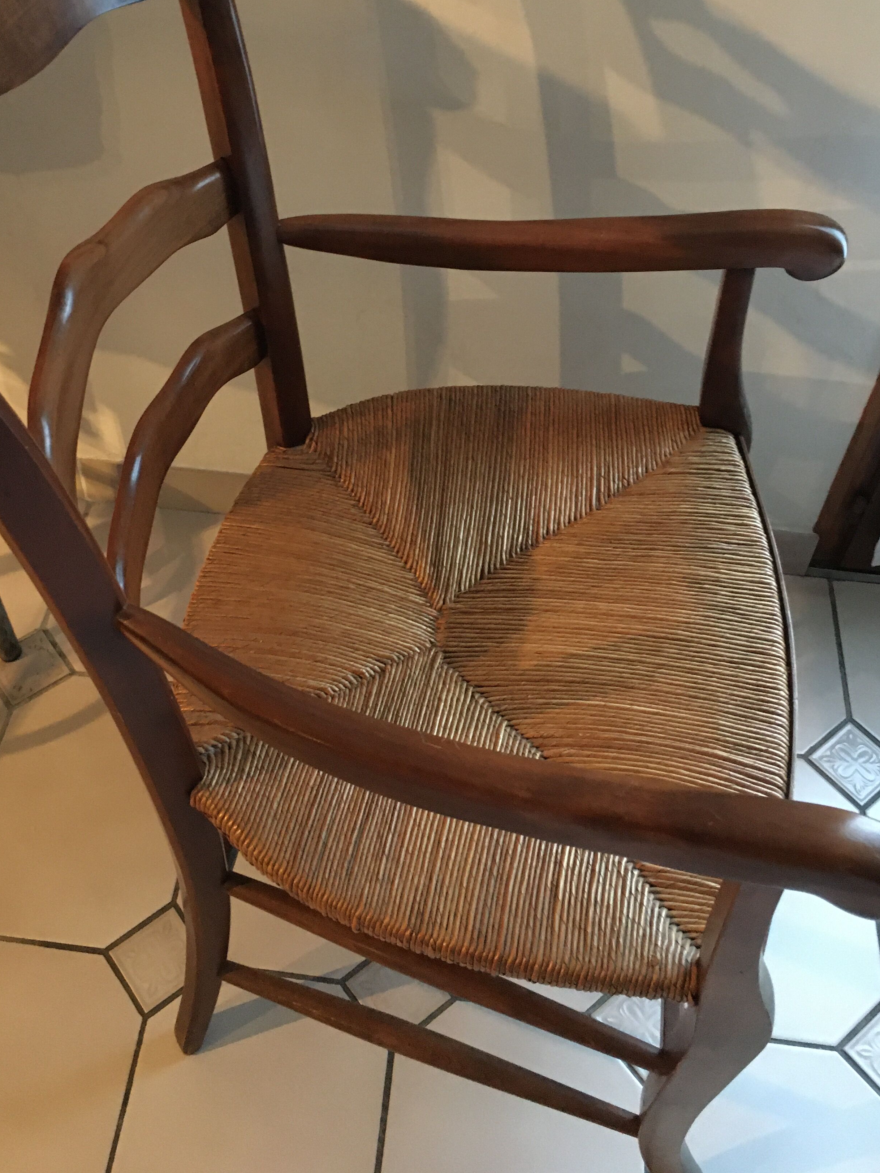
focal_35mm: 36
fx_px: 1220
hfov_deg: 39.6
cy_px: 457
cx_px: 382
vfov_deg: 50.9
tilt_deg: -48.5
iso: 400
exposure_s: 1/17
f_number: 2.2
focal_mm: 4.15
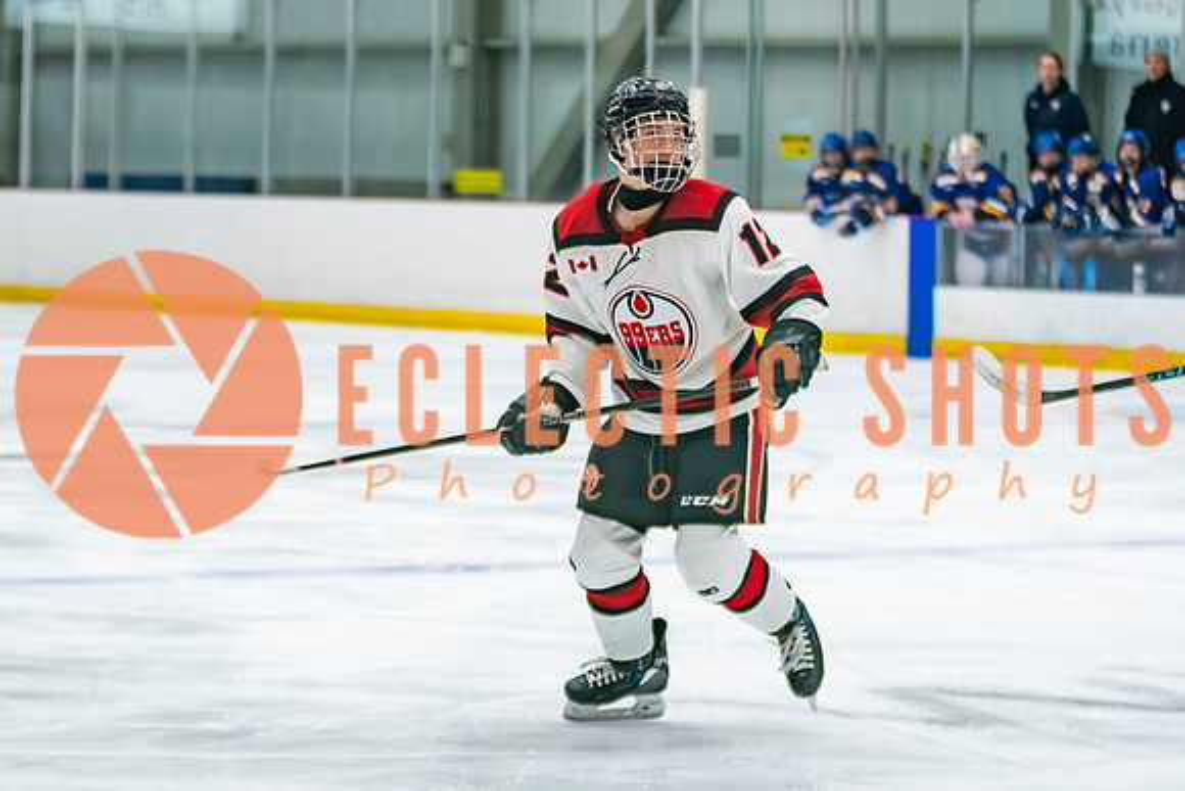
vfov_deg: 8.2
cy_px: 328
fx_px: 5526
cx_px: 567
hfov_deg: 12.2
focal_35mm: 168
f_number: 2.8
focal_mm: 80
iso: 1250
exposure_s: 1/640
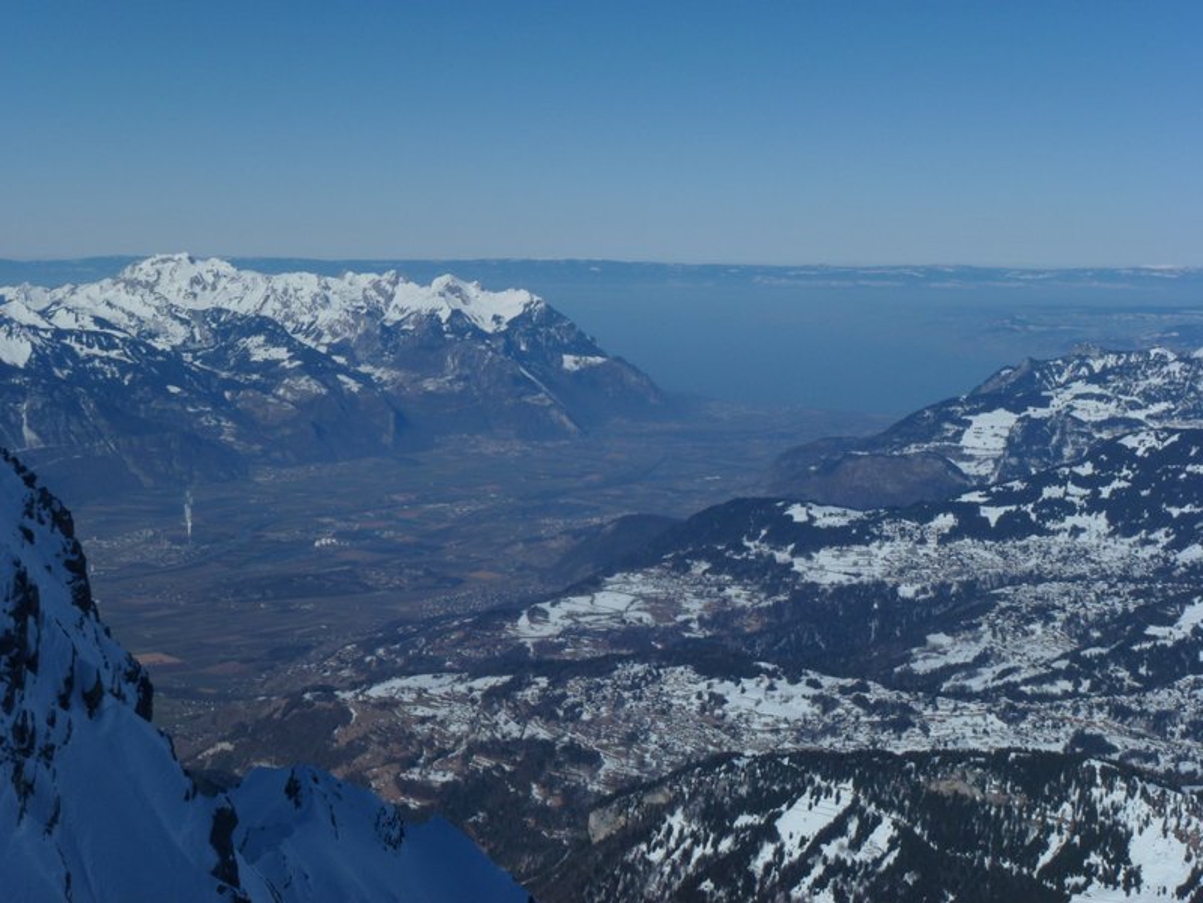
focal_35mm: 52
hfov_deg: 36.8
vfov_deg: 28.0
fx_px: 1807
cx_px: 602
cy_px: 452
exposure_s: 1/2000
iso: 100
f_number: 5
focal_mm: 9.4
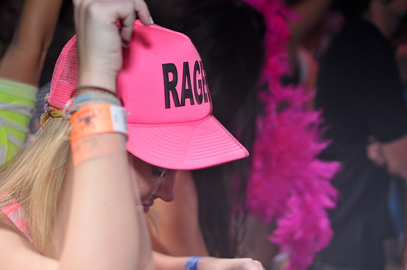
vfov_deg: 25.7
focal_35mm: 52
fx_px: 593
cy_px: 135
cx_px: 204
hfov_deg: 37.9
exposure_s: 1/40
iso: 400
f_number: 2
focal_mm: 35
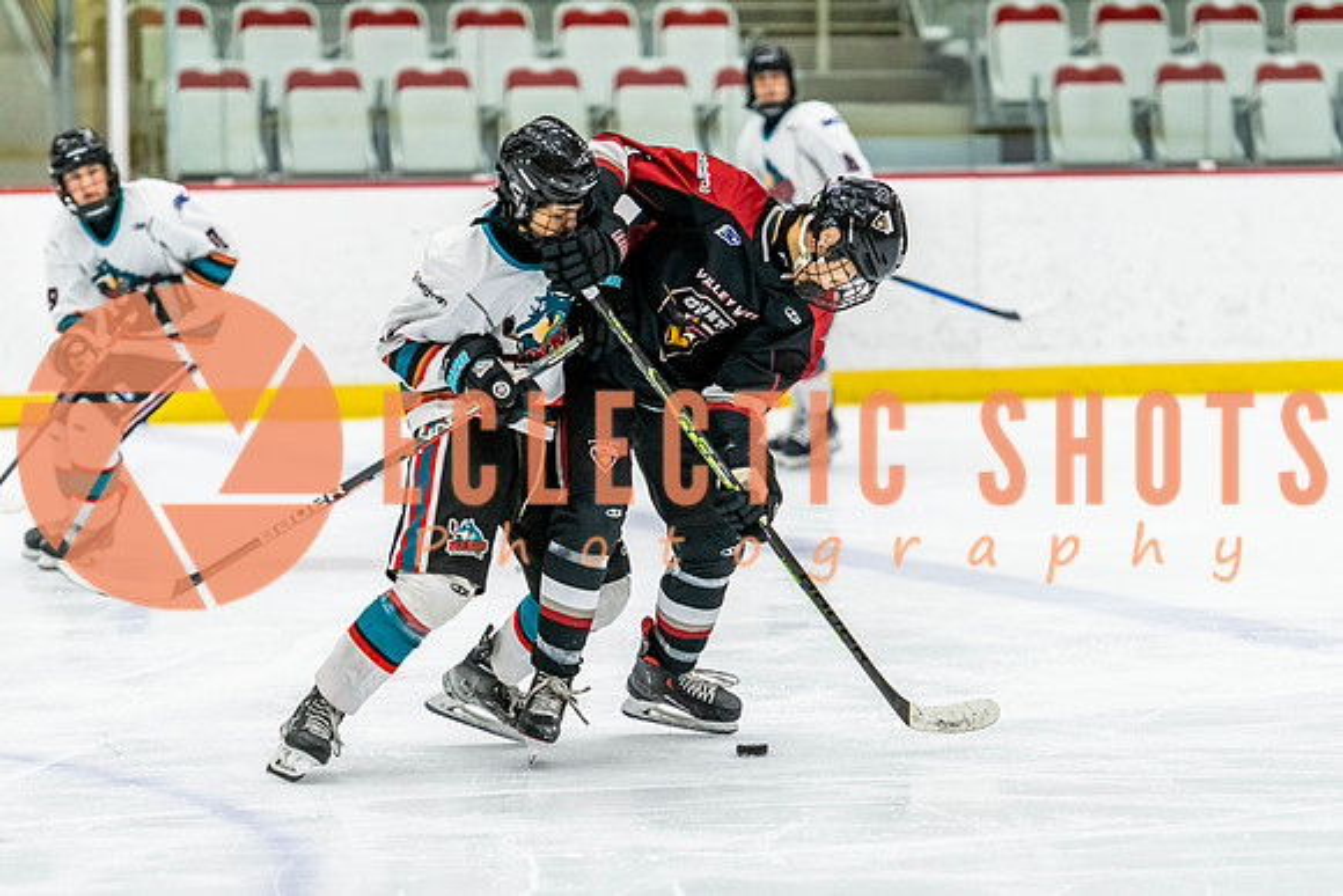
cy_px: 506
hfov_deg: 11.0
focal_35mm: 186
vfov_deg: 7.4
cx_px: 759
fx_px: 6945
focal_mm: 155
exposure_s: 1/640
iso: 2800
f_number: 2.8
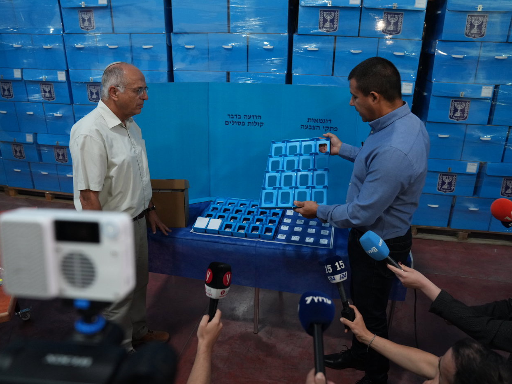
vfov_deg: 53.1
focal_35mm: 26
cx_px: 267
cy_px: 192
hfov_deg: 67.3
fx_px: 385
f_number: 3.2
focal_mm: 24
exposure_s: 1/160
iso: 2500
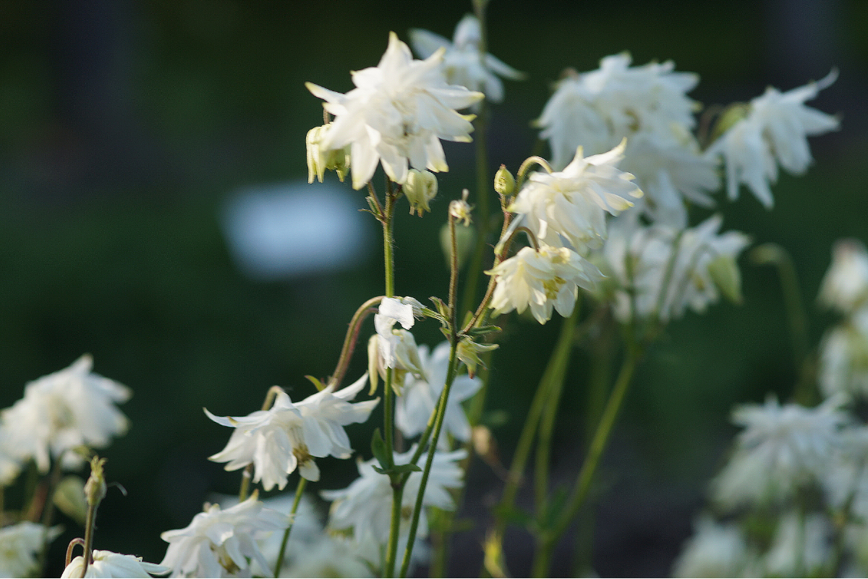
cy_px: 290
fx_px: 3616
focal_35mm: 150
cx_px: 434
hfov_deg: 13.7
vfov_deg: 9.1
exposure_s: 1/200
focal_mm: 100
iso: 100
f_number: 4.5
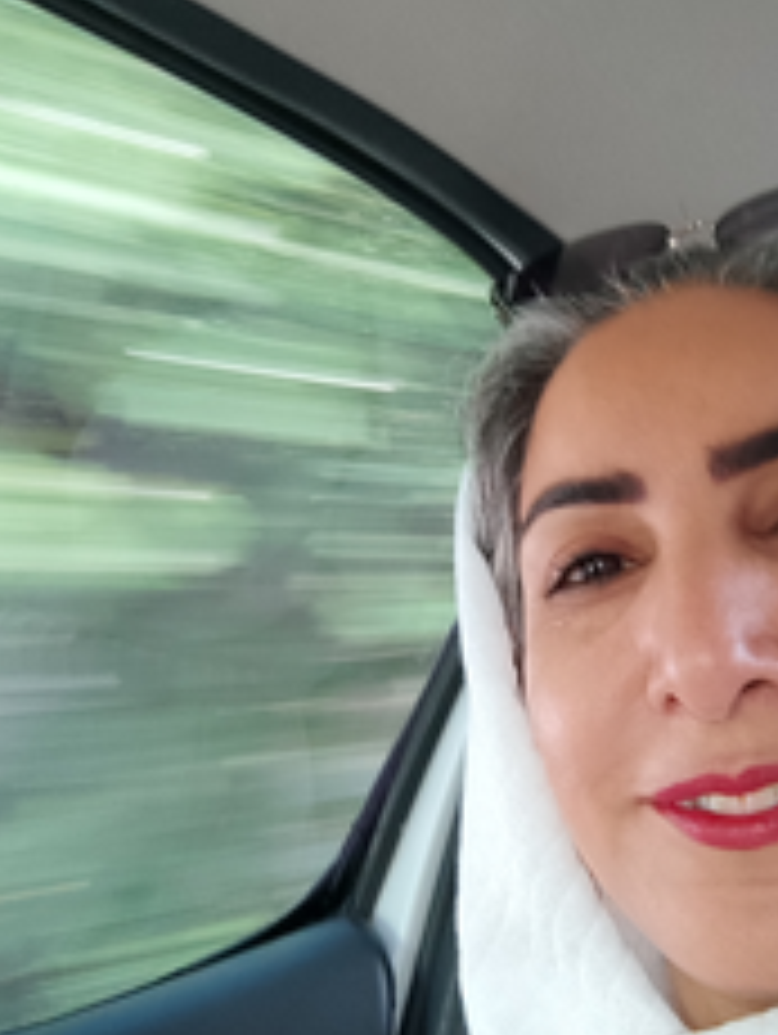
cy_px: 594
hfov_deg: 42.0
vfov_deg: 55.1
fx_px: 987
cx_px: 558
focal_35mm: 33
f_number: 2.45
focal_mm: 3.27
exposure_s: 1/33
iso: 71
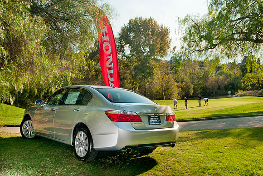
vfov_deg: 37.4
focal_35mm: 36
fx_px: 259
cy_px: 94
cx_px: 138
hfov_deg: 53.7
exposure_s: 1/320
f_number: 5
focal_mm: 22
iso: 250
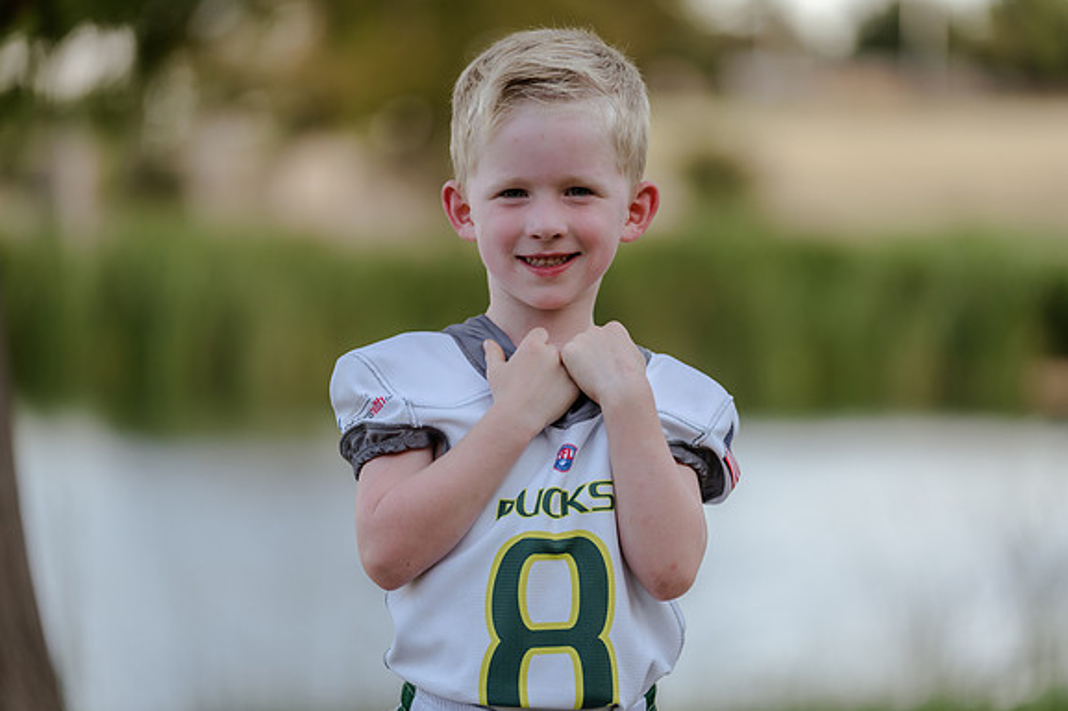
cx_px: 533
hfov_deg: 12.9
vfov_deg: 8.6
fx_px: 4714
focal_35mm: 159
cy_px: 355
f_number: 2.8
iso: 160
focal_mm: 158
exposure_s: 1/320
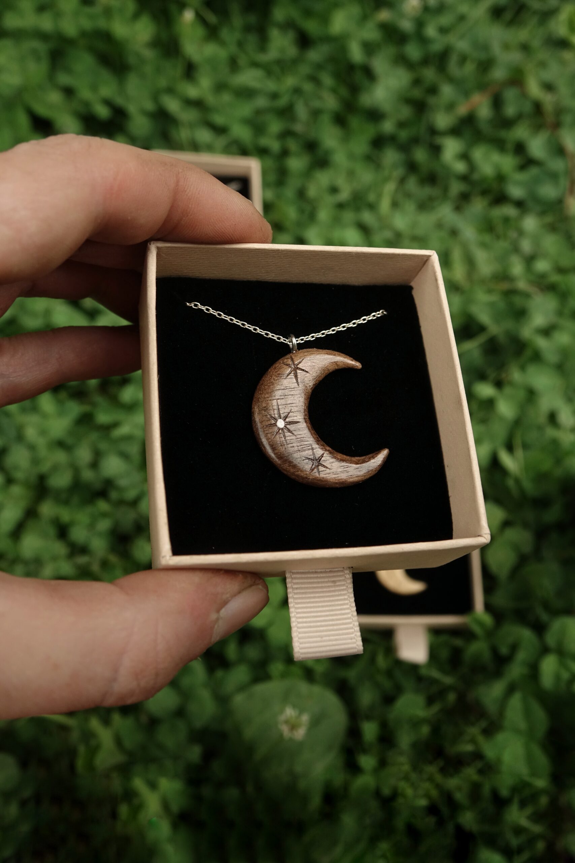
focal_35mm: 31
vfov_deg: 60.3
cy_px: 432
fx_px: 743
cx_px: 288
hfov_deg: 42.3
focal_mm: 11.35
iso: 400
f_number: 3.5
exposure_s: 1/1000
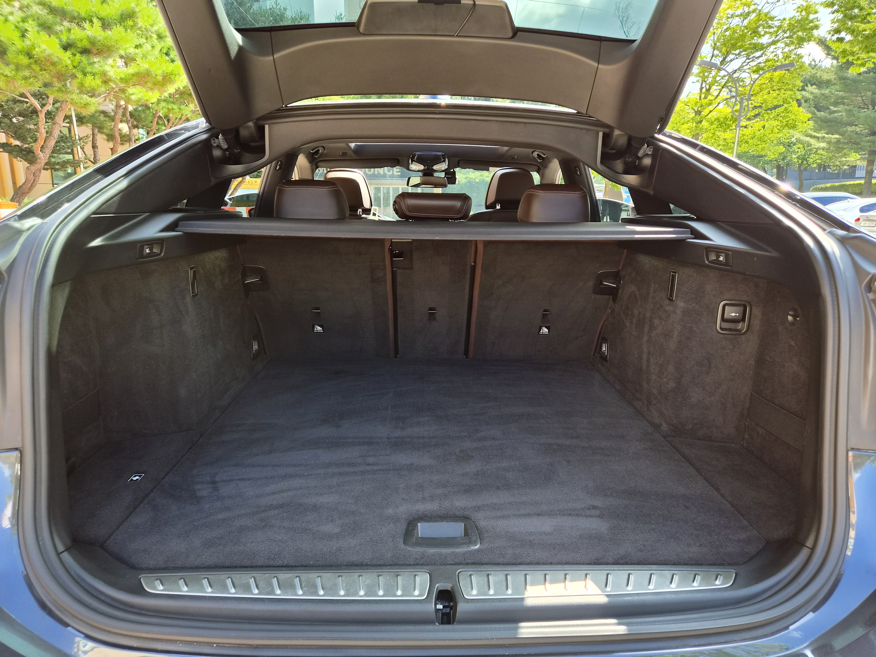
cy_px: 328
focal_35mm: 23
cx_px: 438
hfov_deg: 73.9
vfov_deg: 58.9
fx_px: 582
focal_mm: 5.4
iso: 80
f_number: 1.8
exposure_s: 1/622
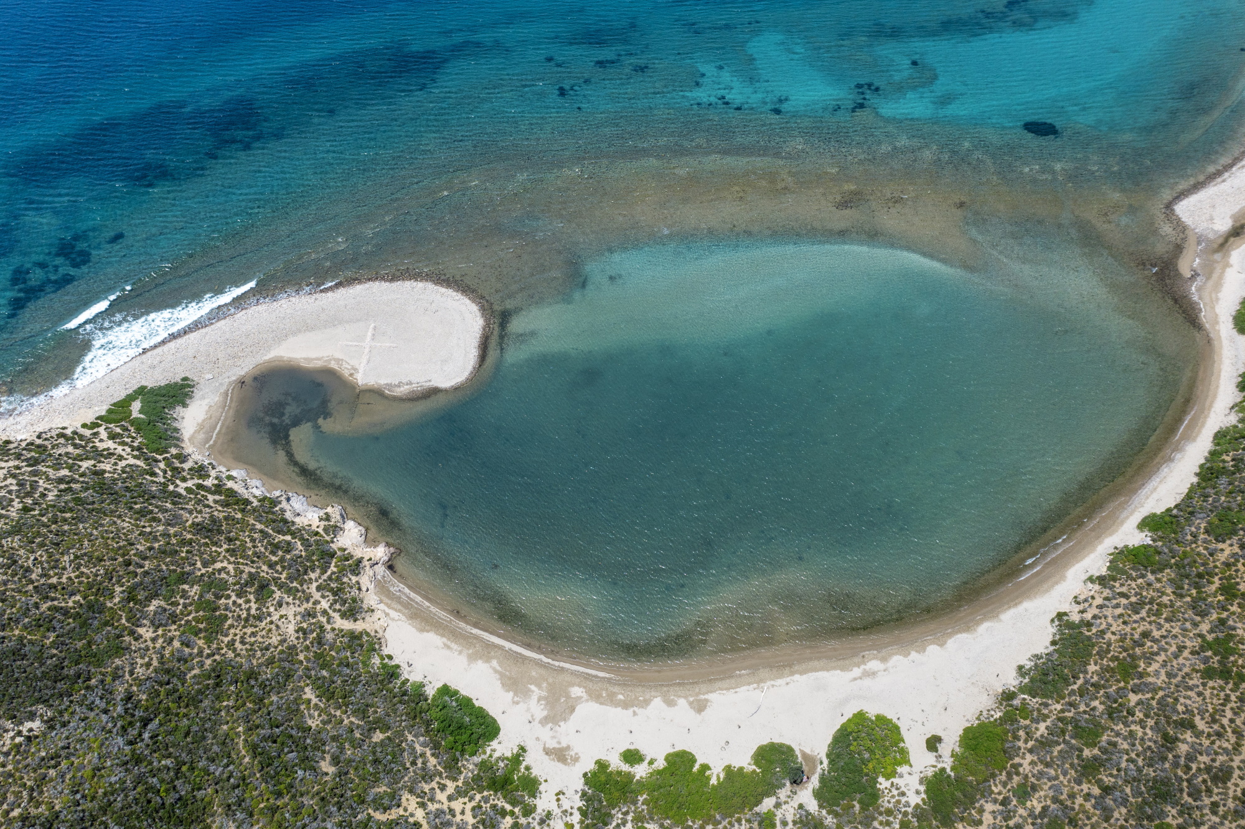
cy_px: 414
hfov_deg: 65.5
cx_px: 622
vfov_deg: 46.4
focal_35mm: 28
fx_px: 968
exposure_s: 1/200
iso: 100
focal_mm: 10.26
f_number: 3.2
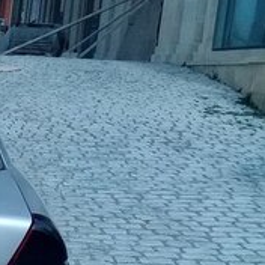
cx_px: -230
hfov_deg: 14.6
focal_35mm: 103
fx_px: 892
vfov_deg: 16.7
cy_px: 240
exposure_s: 1/1152
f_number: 2.2
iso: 64
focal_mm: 3.3
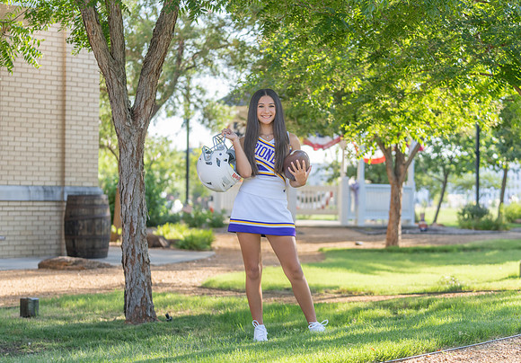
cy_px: 189
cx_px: 267
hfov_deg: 25.0
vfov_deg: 17.6
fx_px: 1175
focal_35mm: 80
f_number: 2.8
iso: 100
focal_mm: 70
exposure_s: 1/320
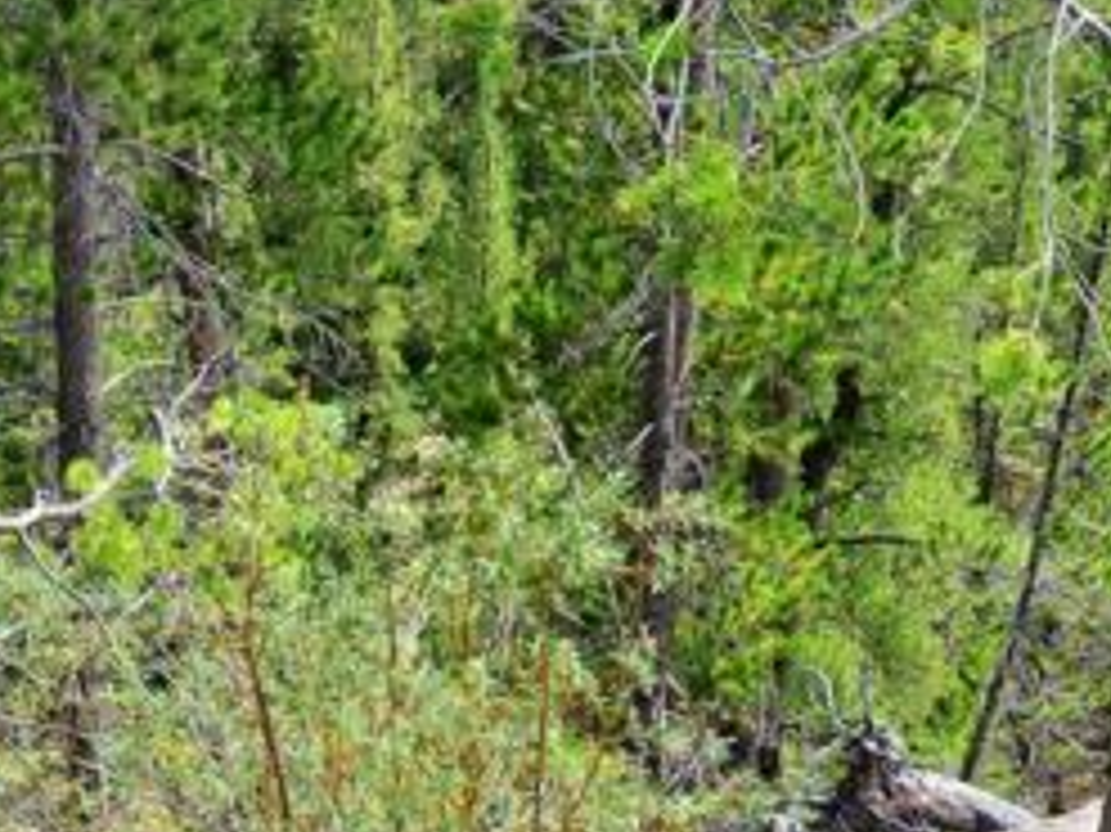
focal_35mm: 67
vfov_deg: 21.9
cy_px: 506
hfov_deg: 28.9
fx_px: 2149
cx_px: 441
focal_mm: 18
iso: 200
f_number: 6.3
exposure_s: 1/160
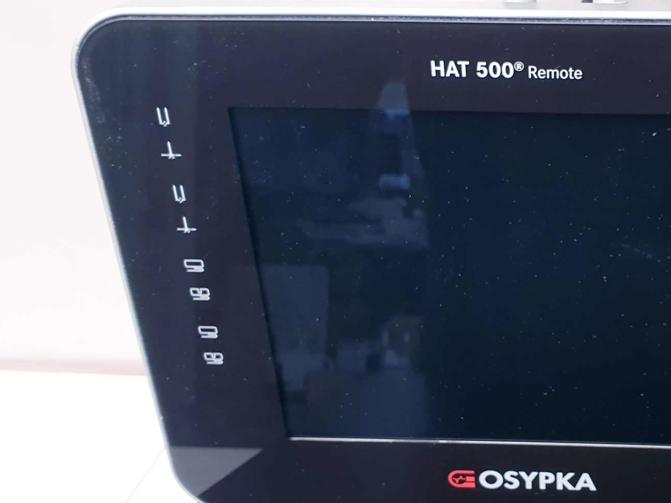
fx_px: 989
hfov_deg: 35.4
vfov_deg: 28.6
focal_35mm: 51
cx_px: 594
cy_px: 274
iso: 64
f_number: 2.4
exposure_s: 1/50
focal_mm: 4.3
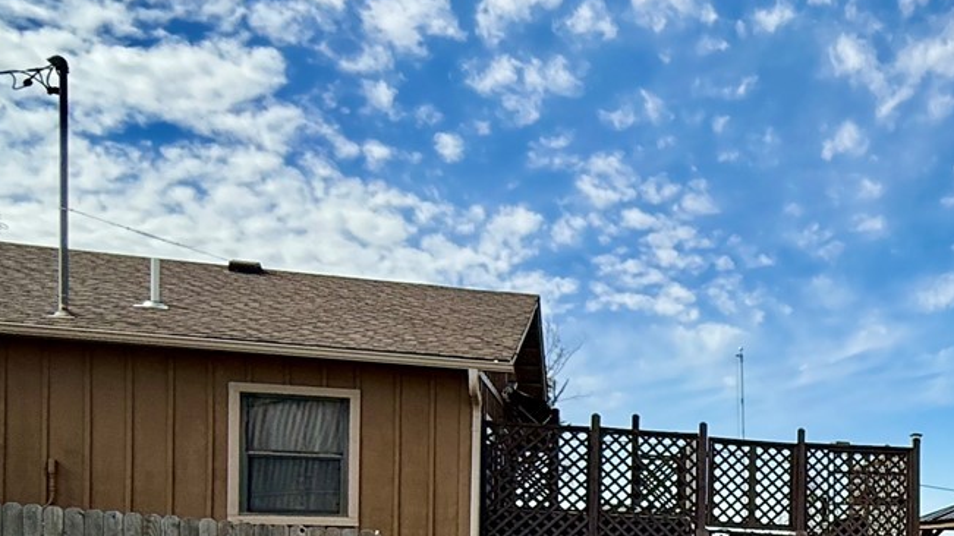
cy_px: 562
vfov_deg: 25.0
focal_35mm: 45
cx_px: 1102
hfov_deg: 36.7
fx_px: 1138
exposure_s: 1/2024
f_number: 2.2
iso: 50
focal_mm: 2.22
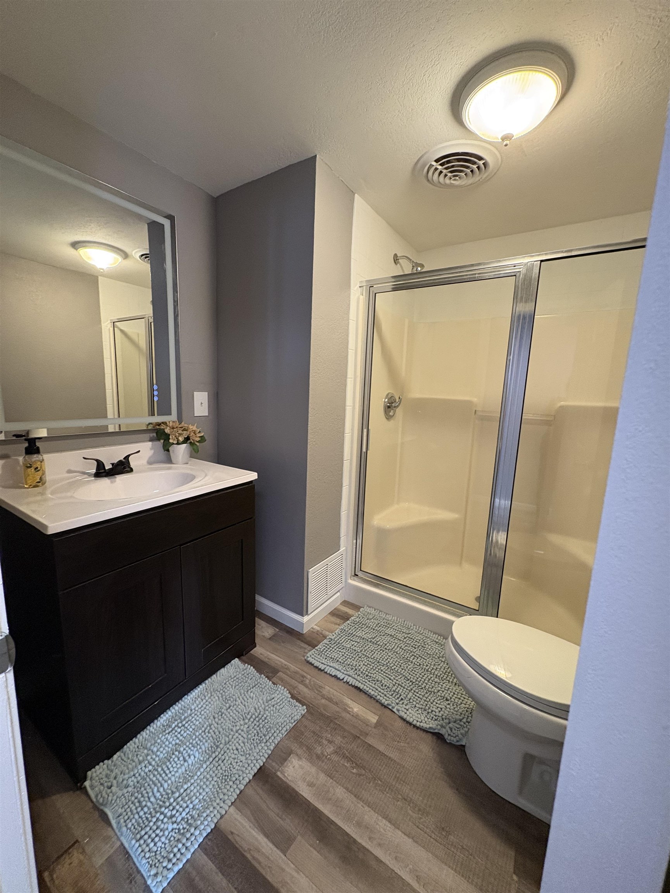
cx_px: 335
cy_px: 446
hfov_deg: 85.7
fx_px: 361
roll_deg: -2.7
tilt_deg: -7.6
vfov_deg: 102.1
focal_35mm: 14
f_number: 2.2
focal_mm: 2.22
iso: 320
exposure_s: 1/60
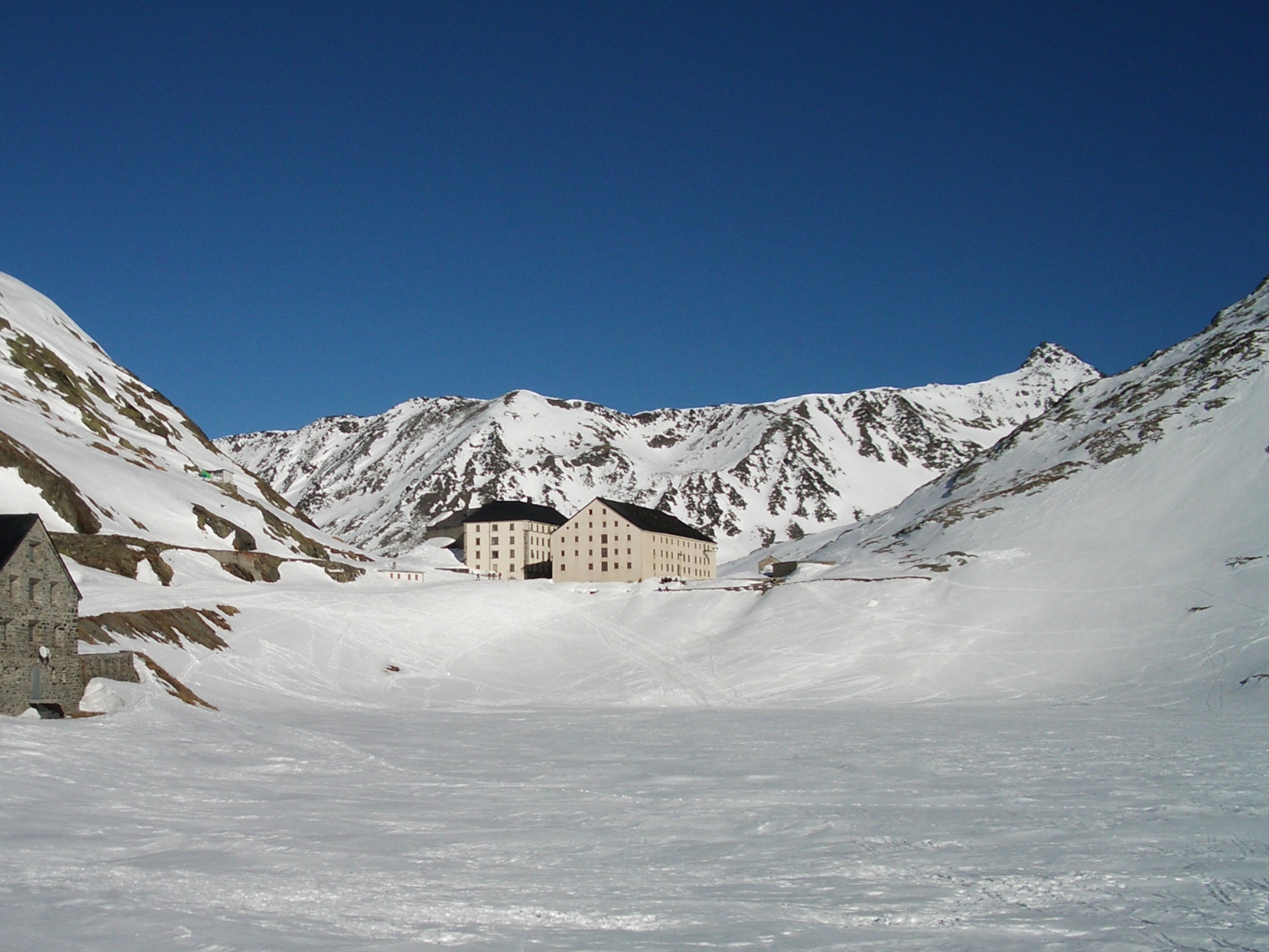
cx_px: 438
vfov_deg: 31.5
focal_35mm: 46
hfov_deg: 40.8
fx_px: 1687
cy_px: 543
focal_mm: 5.8
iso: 80
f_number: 4.3
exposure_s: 1/2000
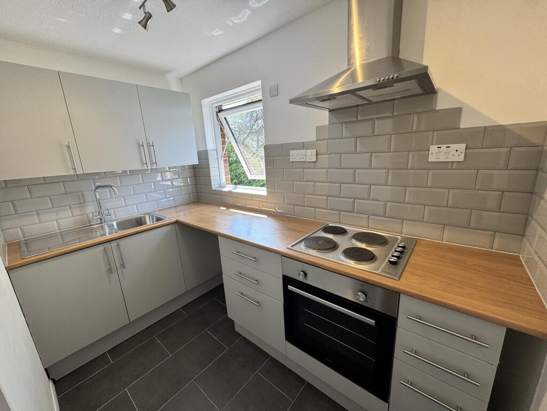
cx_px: 274
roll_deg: +3.2
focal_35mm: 14
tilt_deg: -13.6
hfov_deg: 102.1
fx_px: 221
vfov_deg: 85.7
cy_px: 206
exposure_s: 1/100
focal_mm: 2.22
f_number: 2.2
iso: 64
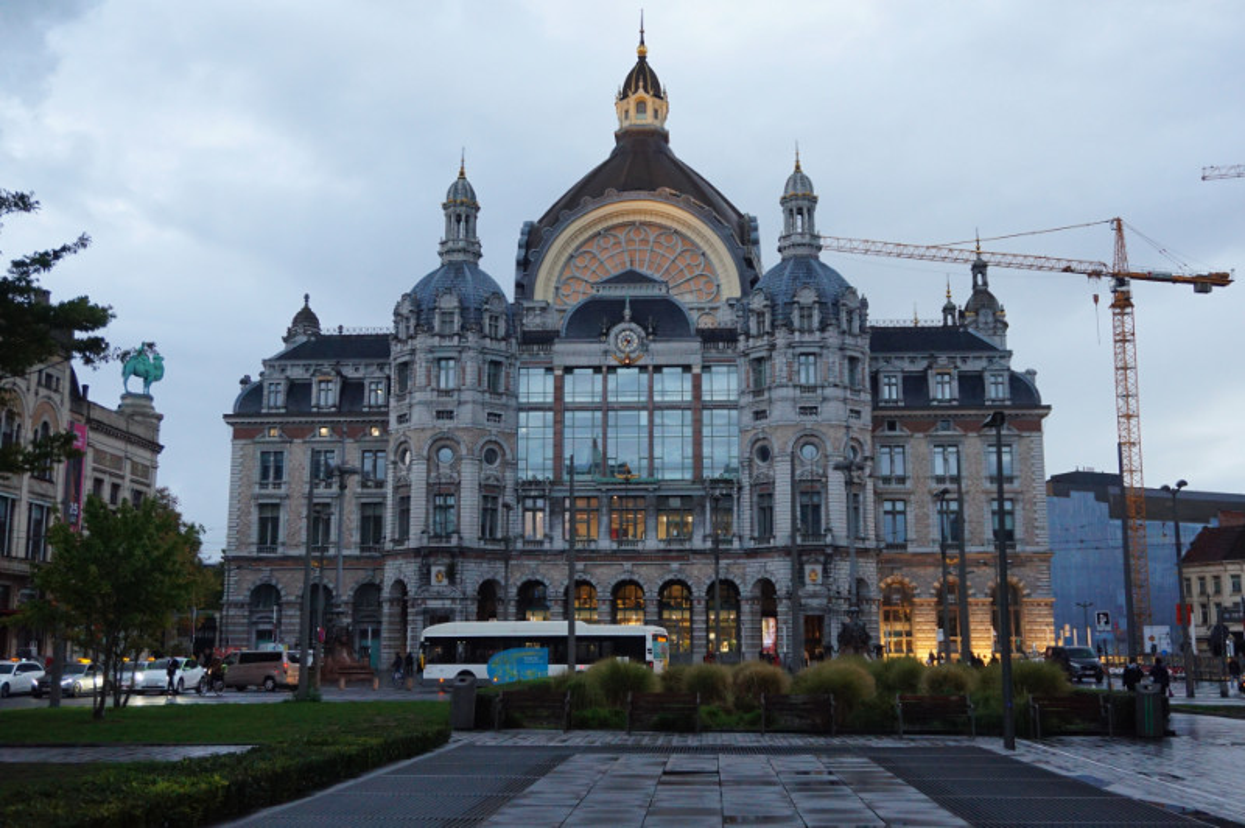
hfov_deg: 51.3
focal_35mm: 38
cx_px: 622
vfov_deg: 35.4
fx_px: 1296
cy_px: 414
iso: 1000
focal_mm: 25
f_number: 4.5
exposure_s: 1/60
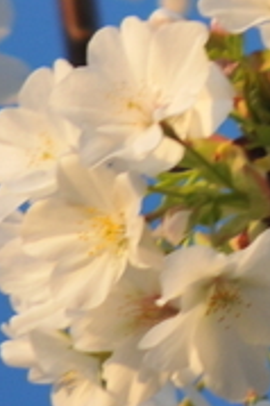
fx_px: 22700
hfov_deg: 0.7
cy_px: 16
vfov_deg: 1.0
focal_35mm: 2014
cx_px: 307
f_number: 5.6
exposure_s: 1/50
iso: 200
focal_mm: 200
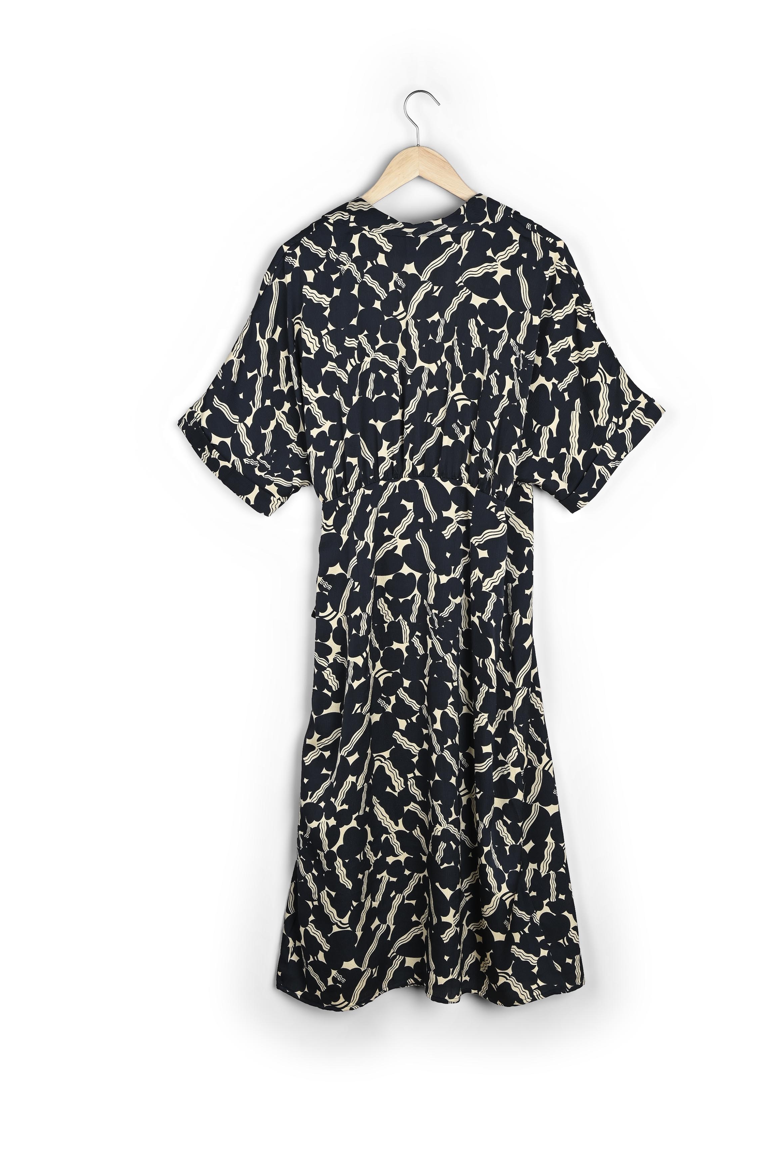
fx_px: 1636
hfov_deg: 26.5
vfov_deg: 38.9
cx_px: 418
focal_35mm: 51
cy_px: 569
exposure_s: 1/125
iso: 100
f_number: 11
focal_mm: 44
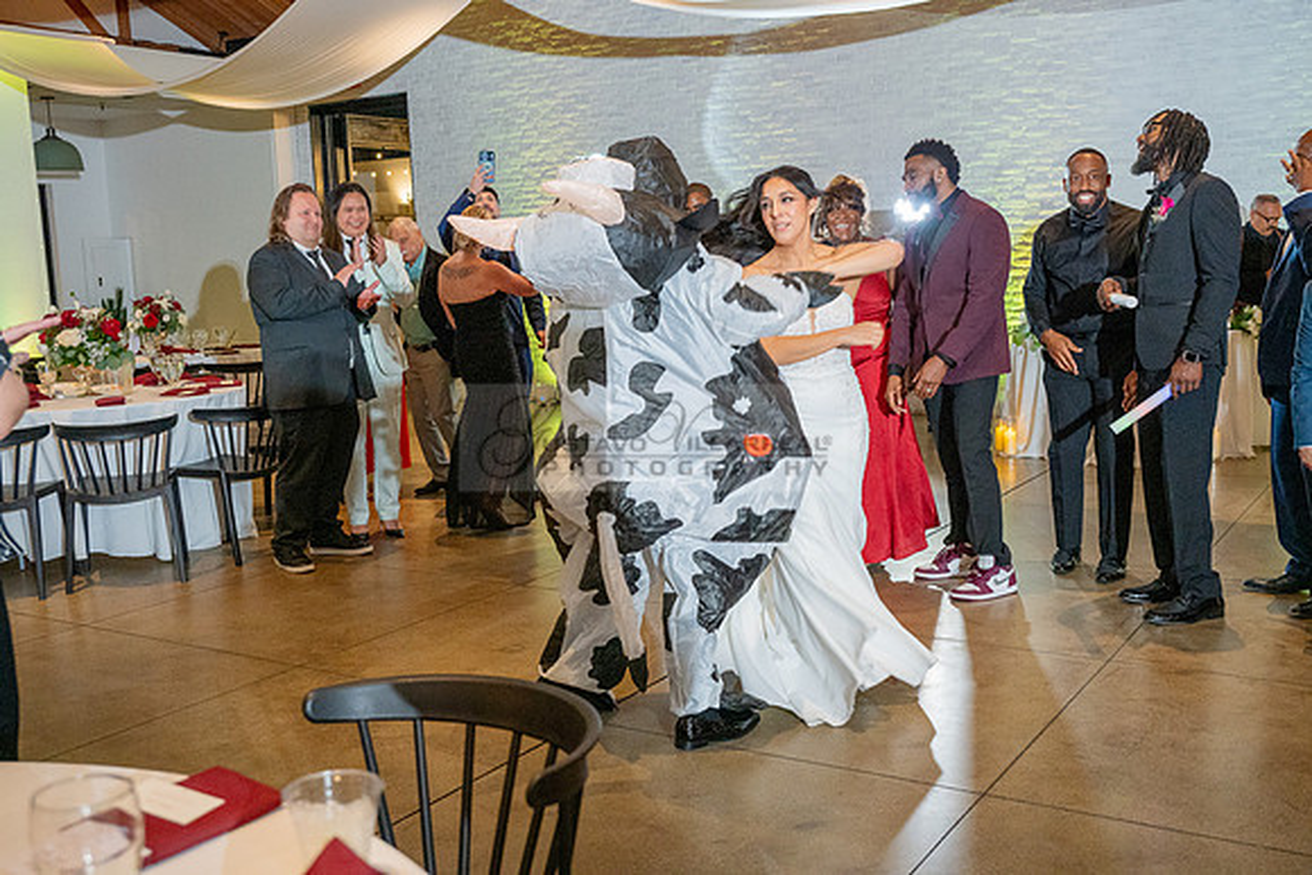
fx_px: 1349
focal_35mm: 37
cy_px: 438
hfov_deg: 51.9
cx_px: 656
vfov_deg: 36.0
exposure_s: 1/200
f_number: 4
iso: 3200
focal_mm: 37
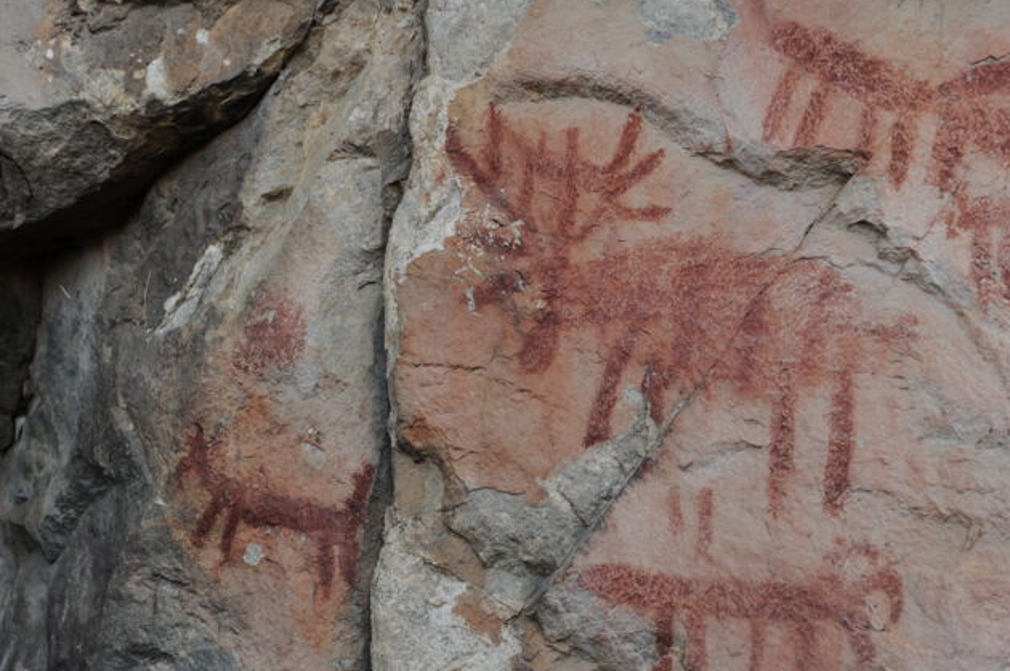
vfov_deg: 22.2
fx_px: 1710
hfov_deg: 32.8
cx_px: 603
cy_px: 352
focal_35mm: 61
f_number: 3.2
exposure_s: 1/160
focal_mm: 48
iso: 200
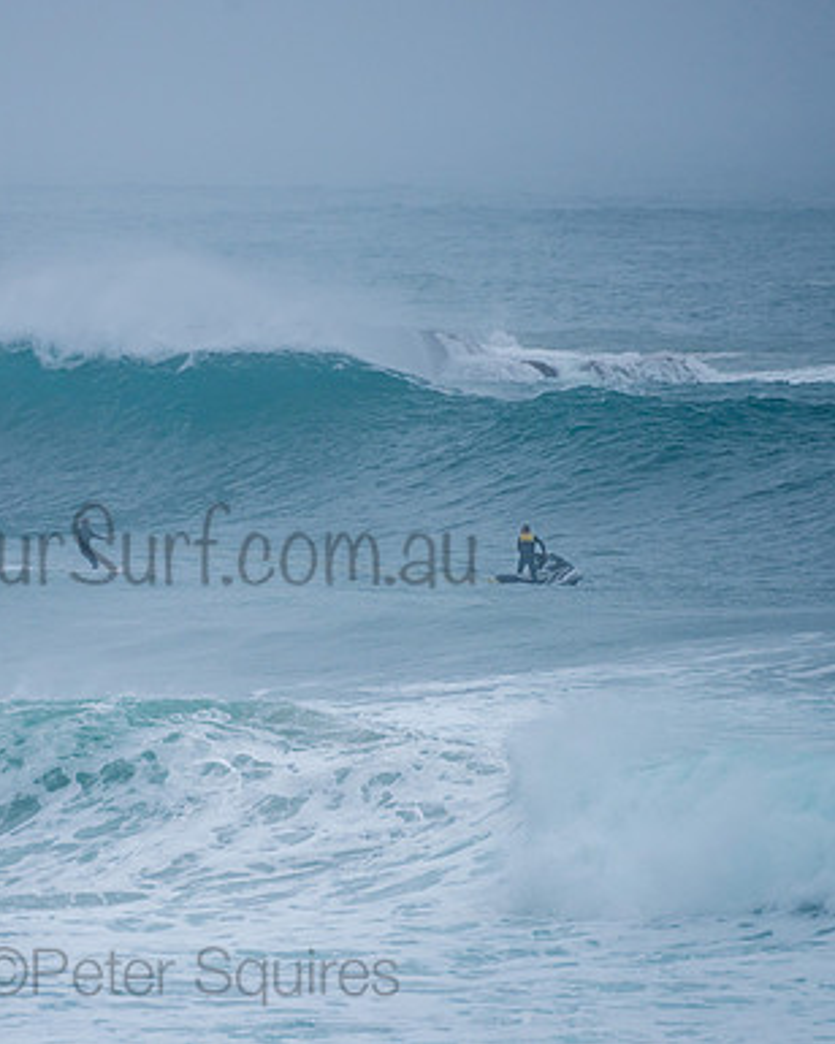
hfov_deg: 1.8
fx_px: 26813
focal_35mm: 868
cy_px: 483
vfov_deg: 2.2
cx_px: 158
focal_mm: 500
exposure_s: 1/1250
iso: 250
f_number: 5.6
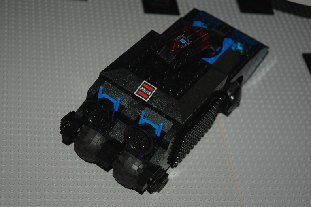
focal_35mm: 84
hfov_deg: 24.2
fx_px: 725
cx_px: 156
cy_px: 104
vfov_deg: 16.2
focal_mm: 56
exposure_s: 1/60
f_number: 4.5
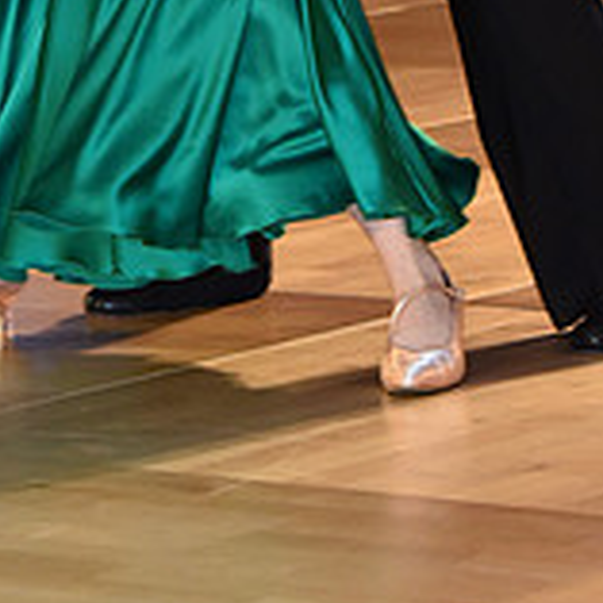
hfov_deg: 5.6
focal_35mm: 314
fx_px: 6188
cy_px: -257
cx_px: 86
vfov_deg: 5.5
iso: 2000
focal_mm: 100
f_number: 5
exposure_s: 1/250
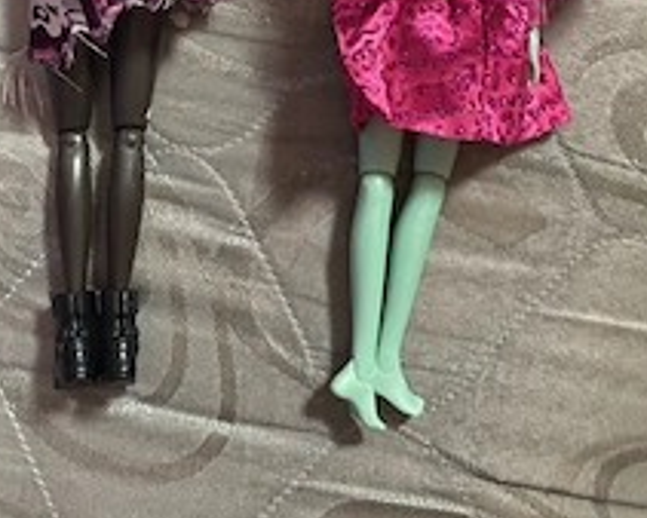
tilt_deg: -77.1
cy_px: -70
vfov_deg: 28.2
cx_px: 267
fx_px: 920
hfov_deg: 38.6
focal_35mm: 48
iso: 500
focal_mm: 4.25
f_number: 1.8
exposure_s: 1/12
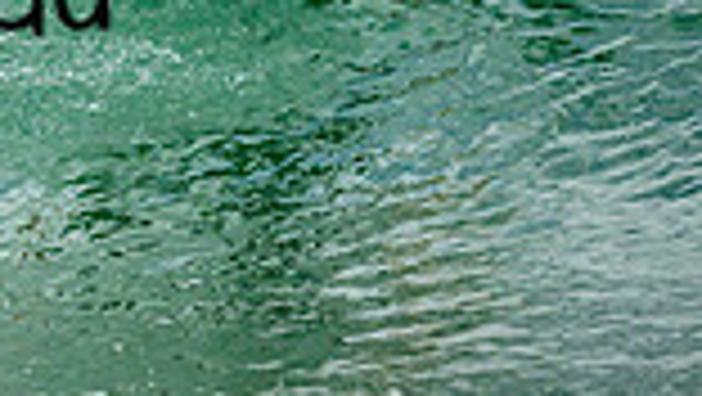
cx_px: -364
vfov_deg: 0.4
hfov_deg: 0.7
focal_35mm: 3123
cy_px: -74
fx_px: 58172
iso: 400
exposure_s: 1/2000
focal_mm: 800
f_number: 6.3
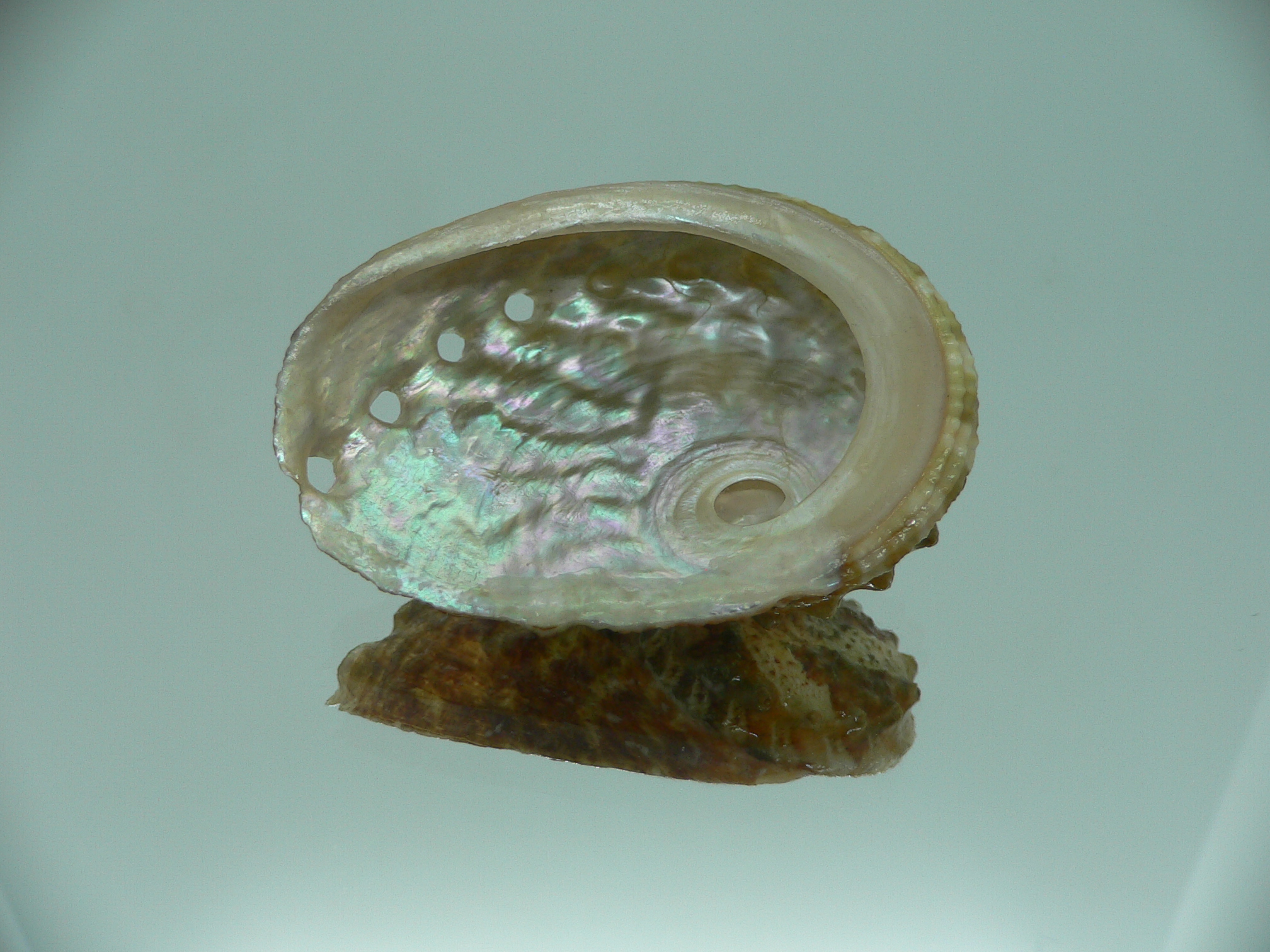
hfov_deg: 52.6
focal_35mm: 35
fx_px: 1284
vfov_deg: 40.7
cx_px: 635
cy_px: 476
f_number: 2.8
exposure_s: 1/60
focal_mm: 4.6
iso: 80
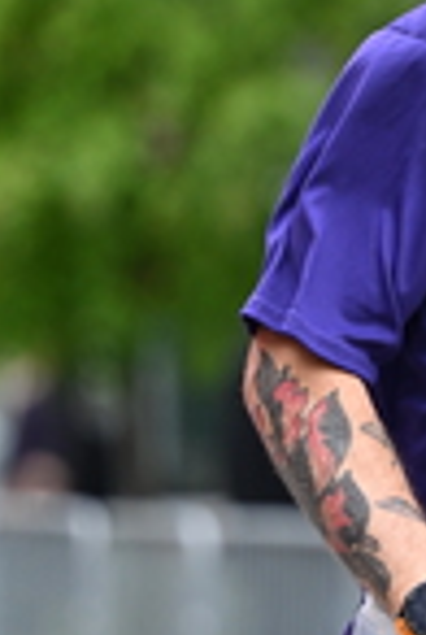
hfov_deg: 2.9
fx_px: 8303
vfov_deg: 4.4
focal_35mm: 470
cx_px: 524
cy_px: 270
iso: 640
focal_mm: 125
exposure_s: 1/2000
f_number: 2.8
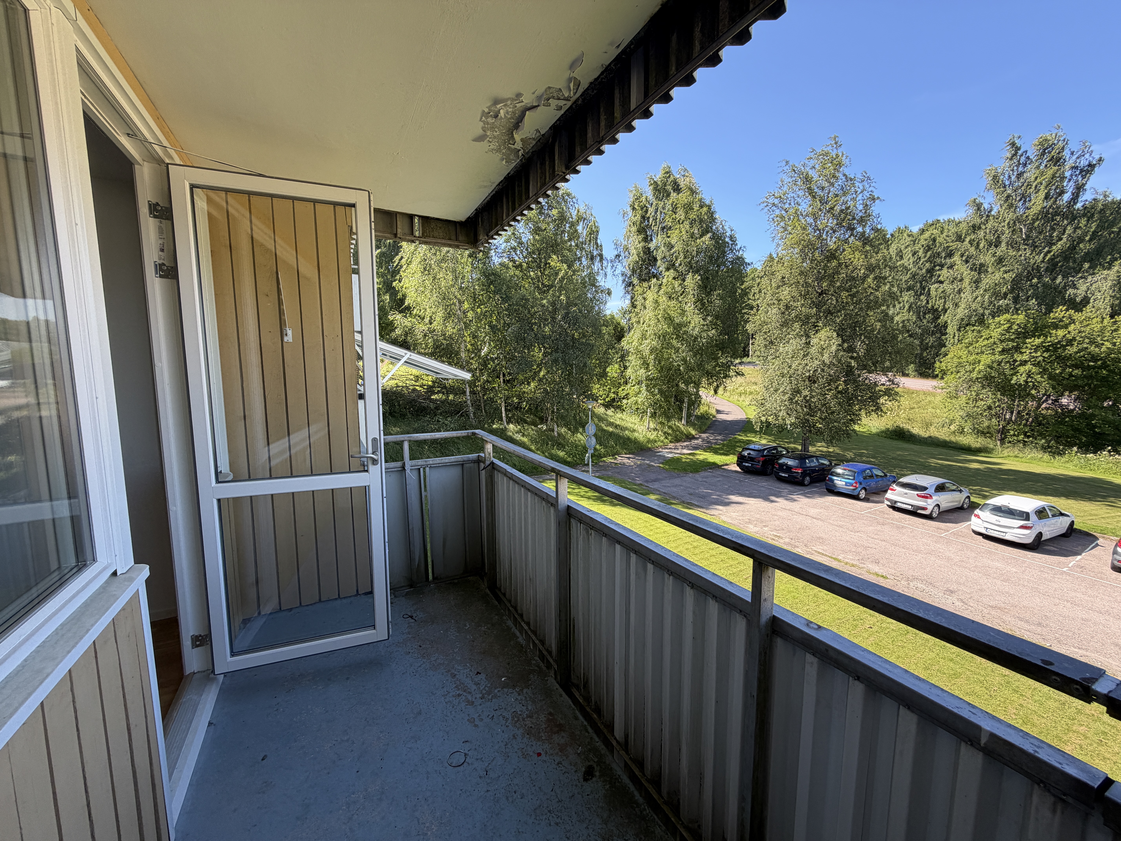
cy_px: 420
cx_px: 560
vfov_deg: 85.7
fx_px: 453
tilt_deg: -6.6
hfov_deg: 102.1
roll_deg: +0.4
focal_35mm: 14
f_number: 2.2
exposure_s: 1/349
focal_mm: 2.22
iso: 50
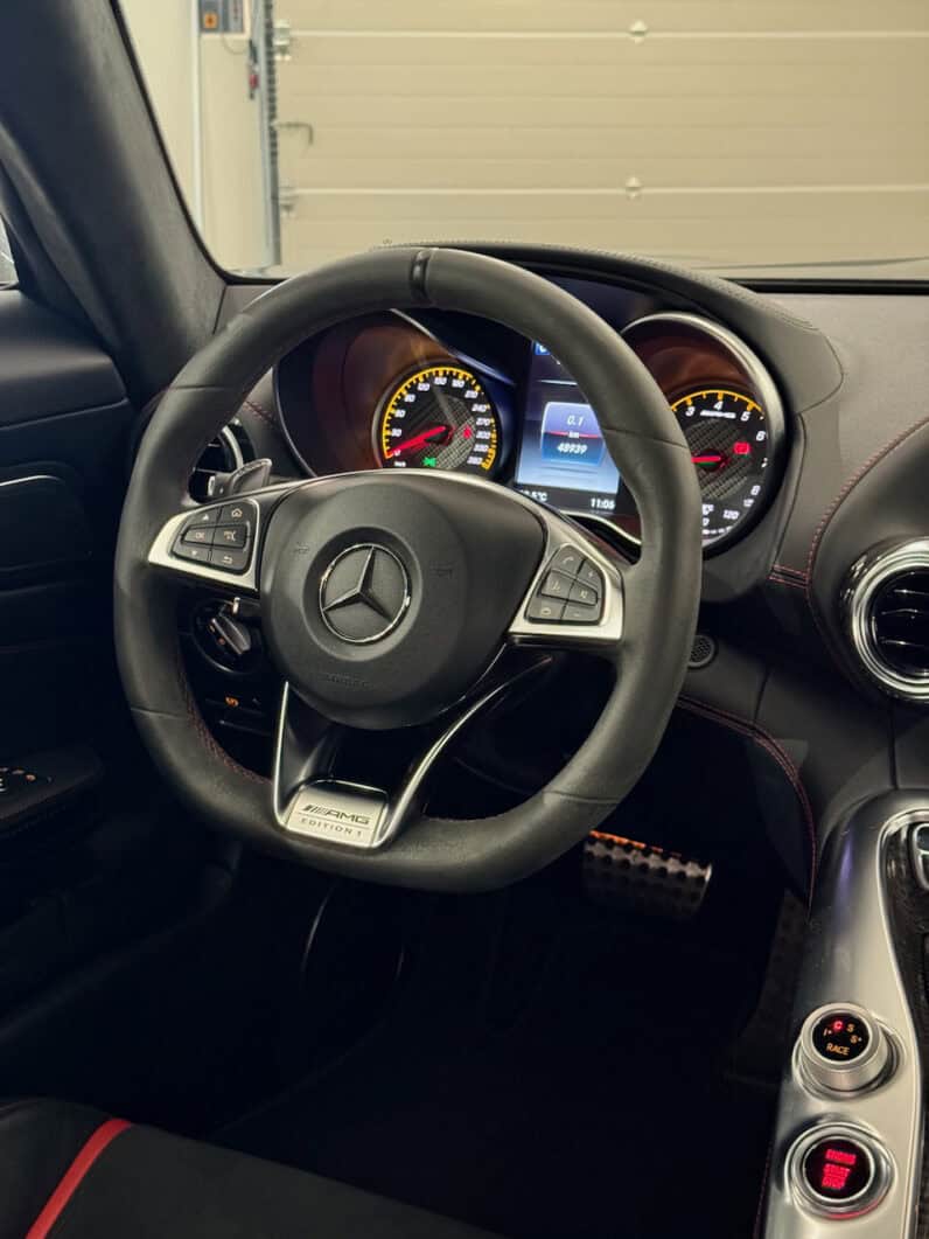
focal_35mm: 48
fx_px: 1717
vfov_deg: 39.7
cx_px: 464
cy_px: 620
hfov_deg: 30.3
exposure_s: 1/30
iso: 500
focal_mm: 6.8
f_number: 1.8
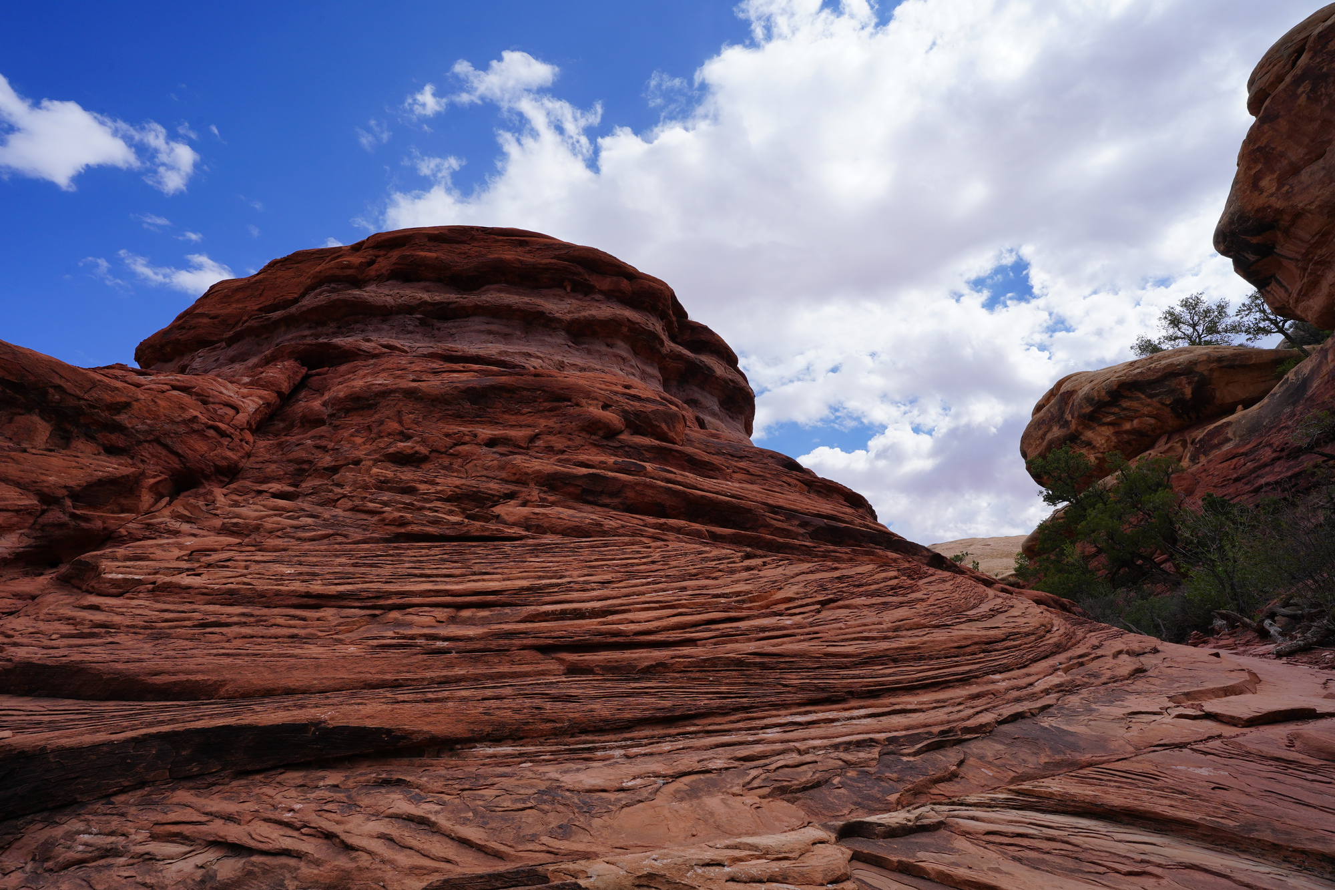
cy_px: 445
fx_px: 742
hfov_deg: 84.0
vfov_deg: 61.9
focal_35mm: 20
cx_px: 668
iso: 200
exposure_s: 1/320
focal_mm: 20
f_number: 13
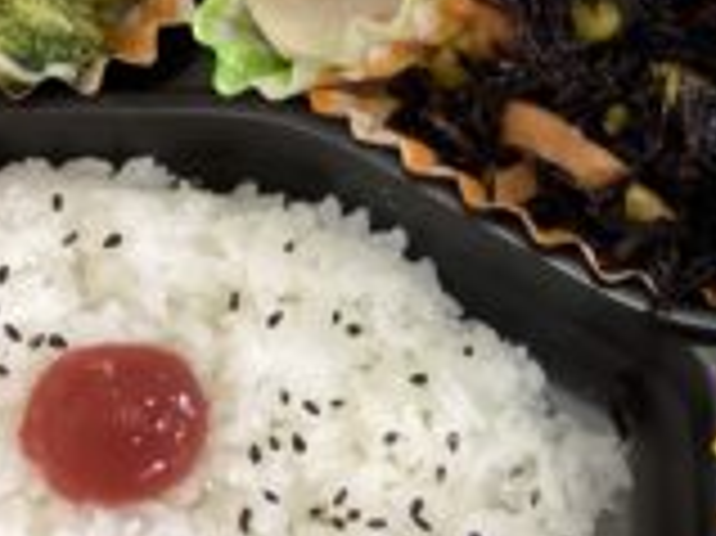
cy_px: 241
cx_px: 444
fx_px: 1509
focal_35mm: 73
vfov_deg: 20.1
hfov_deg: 26.6
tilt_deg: -78.5
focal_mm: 3.3
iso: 250
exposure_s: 1/33
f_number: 2.4
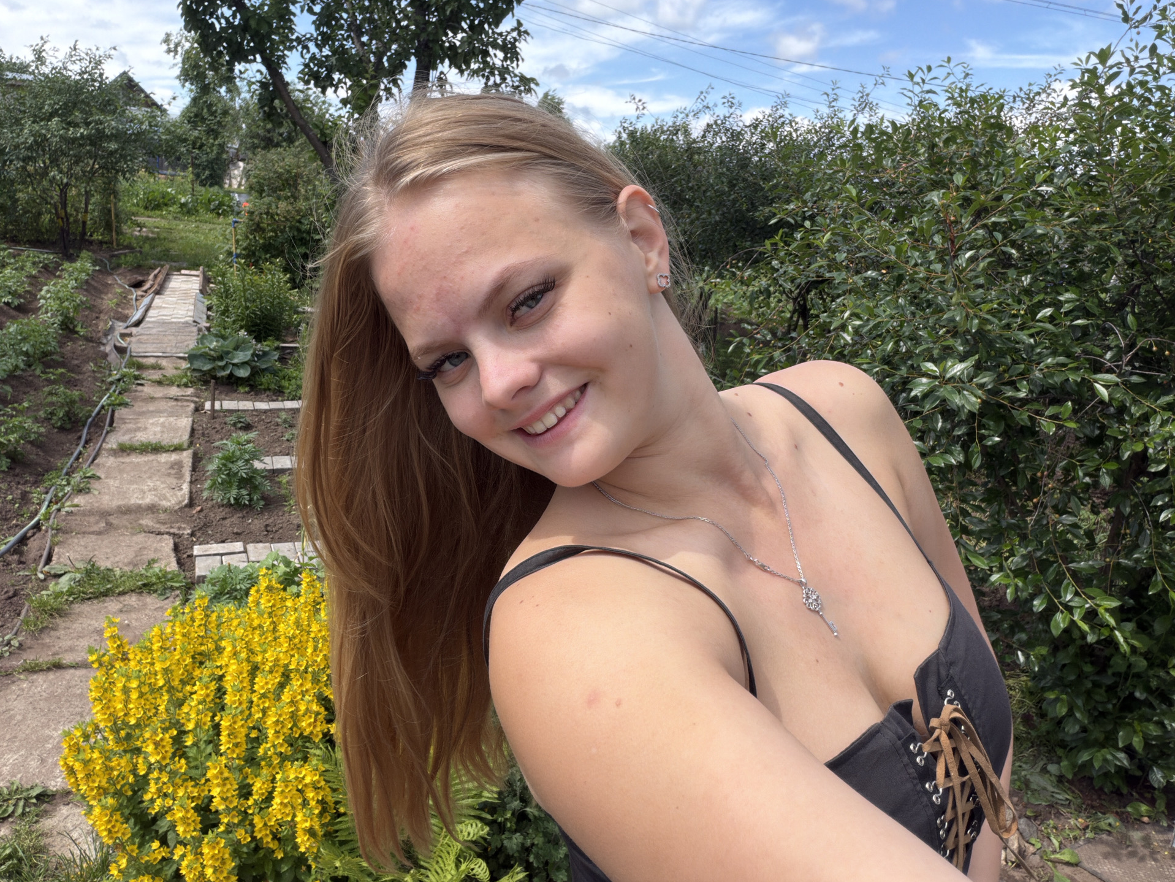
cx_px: 591
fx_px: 815
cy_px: 427
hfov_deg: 71.6
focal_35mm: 24
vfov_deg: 56.8
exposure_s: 1/723
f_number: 1.9
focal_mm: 2.71
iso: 25
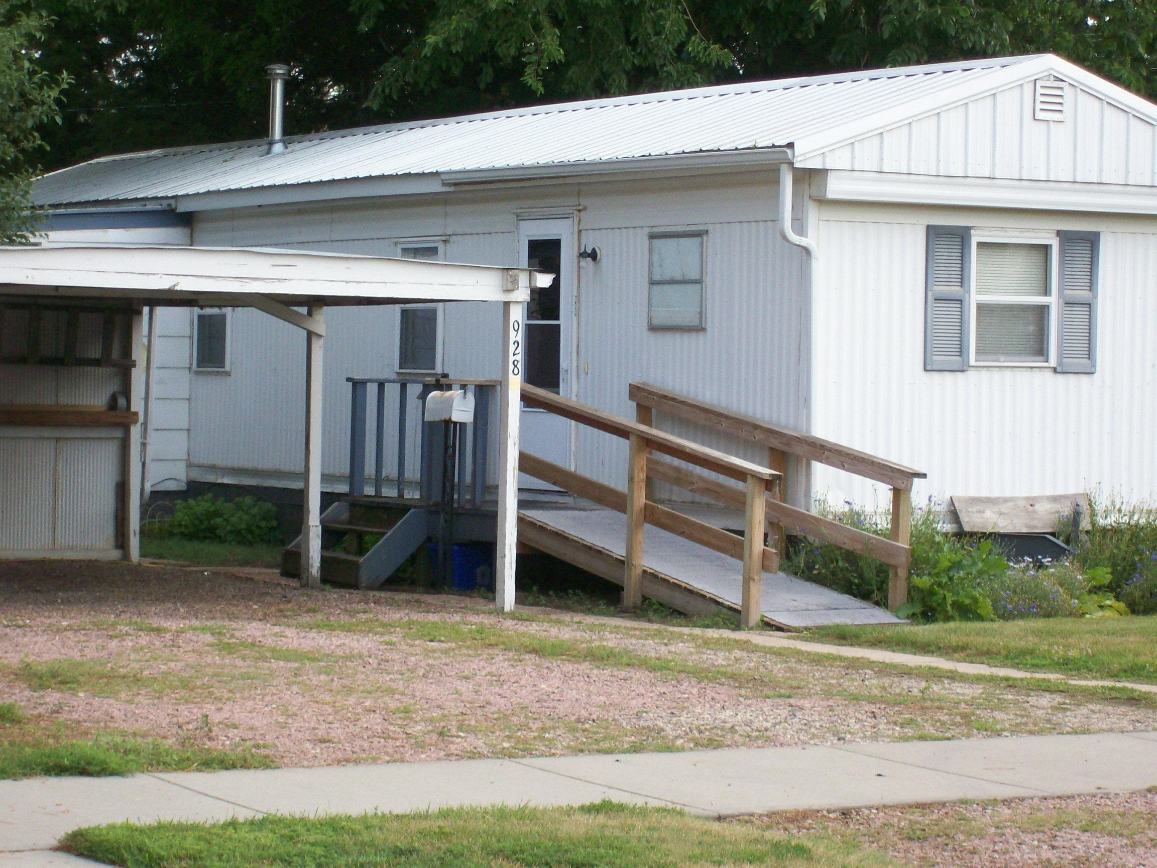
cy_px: 434
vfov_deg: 13.7
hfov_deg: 18.2
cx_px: 578
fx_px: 3610
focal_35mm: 108
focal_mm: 18
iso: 140
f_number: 4.8
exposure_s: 1/194
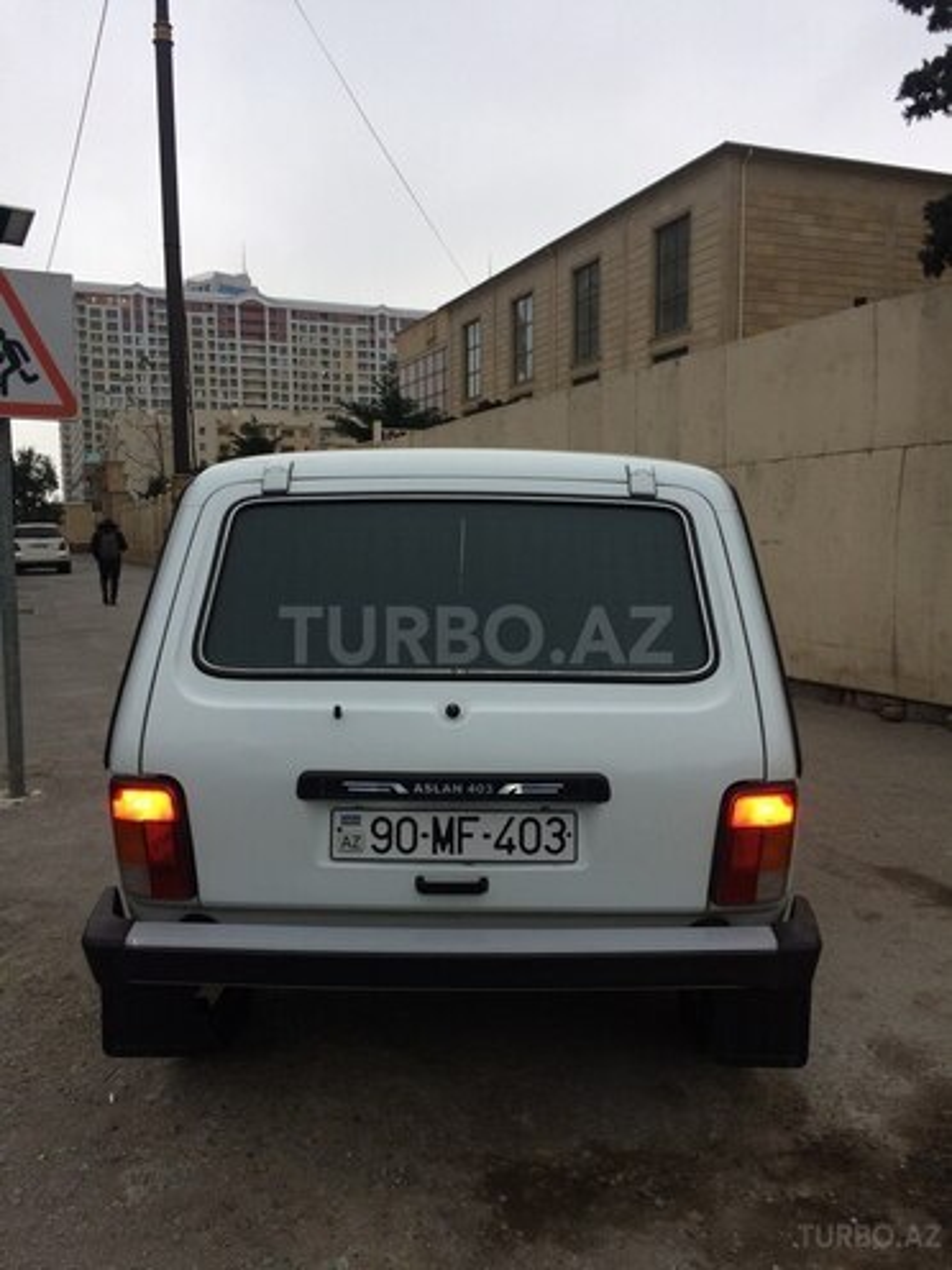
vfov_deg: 61.7
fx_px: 1063
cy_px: 635
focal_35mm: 29
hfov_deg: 48.2
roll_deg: +0.6
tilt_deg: -6.1
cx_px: 476
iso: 32
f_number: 2.2
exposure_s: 1/105
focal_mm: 4.15
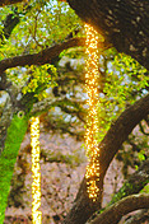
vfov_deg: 9.3
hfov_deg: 6.3
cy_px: 284
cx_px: 83
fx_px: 1350
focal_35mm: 217
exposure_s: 1/80
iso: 2500
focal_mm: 85
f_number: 2.8
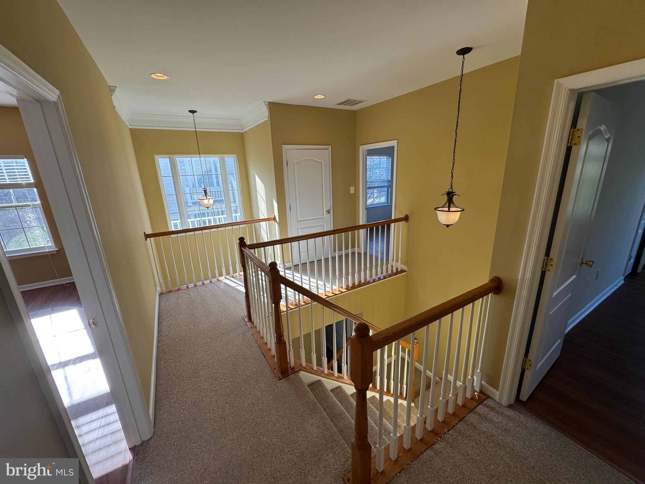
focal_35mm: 14
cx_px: 322
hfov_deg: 102.1
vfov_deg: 85.7
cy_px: 242
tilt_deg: -15.9
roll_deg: +2.3
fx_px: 261
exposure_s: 1/165
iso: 40
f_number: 2.2
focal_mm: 2.22
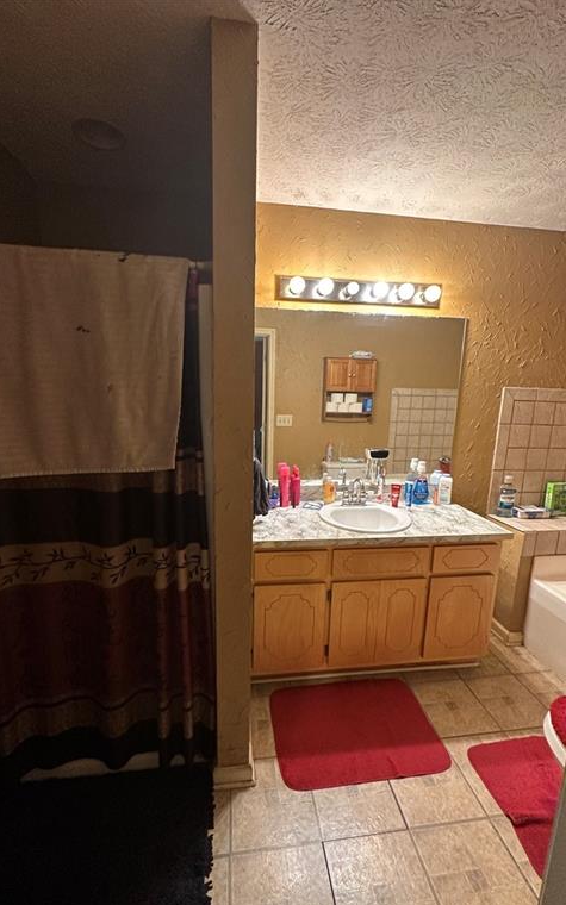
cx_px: 281
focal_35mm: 15
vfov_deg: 101.5
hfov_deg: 74.8
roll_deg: -1.1
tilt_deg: -8.8
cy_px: 455
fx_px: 370
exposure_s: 1/60
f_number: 2.2
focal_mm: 2.22
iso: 320
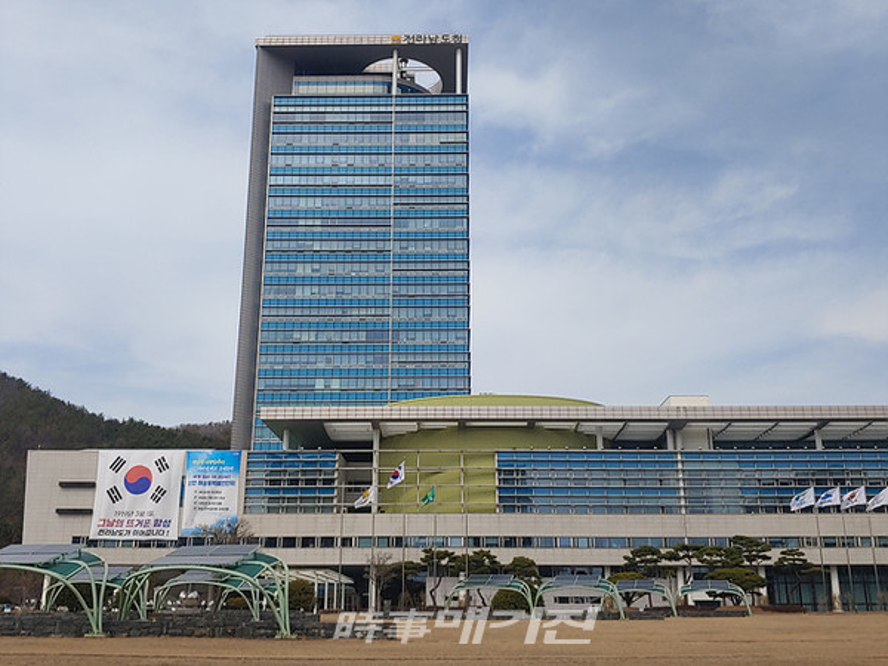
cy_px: 333
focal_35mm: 35
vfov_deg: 40.7
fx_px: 898
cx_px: 444
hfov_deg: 52.6
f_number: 1.5
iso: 50
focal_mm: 4.23
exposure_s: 1/4000
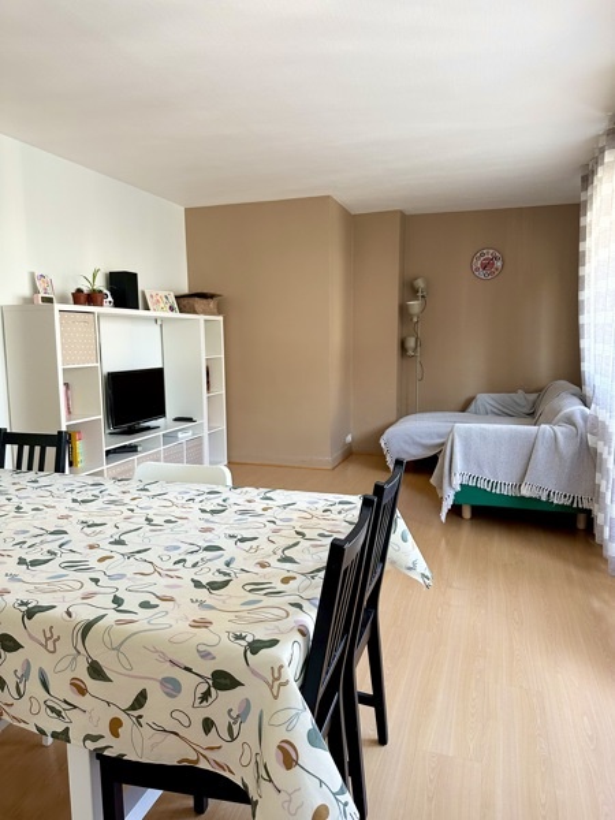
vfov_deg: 71.6
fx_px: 569
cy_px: 410
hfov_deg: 56.8
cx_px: 308
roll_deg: +0.3
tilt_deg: -6.5
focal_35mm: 24
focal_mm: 6.86
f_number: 1.78
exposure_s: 1/95
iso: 250
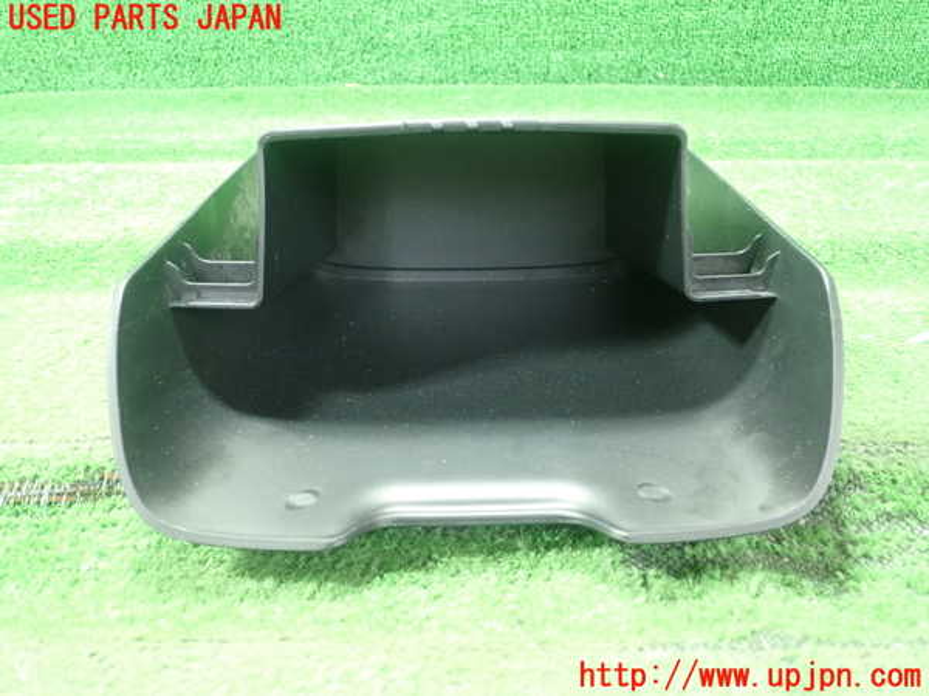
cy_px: 348
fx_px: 805
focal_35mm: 30
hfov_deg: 60.0
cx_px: 464
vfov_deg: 46.8
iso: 800
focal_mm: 5.5
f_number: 2.3
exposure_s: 1/40
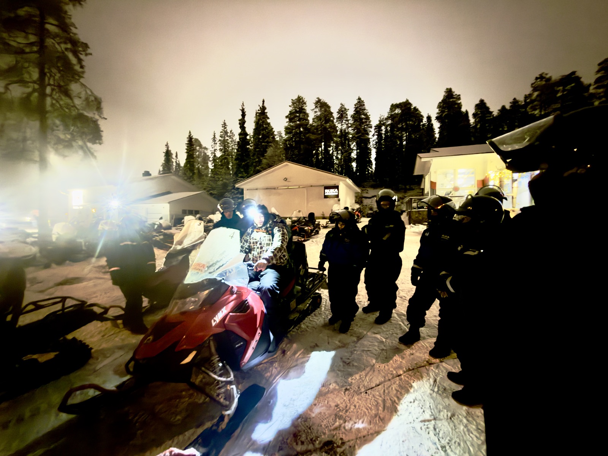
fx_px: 246
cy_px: 228
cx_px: 304
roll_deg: +0.5
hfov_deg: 102.1
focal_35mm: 14
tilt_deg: -0.9
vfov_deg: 85.7
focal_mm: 2.22
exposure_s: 1/7
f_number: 2.2
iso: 1250
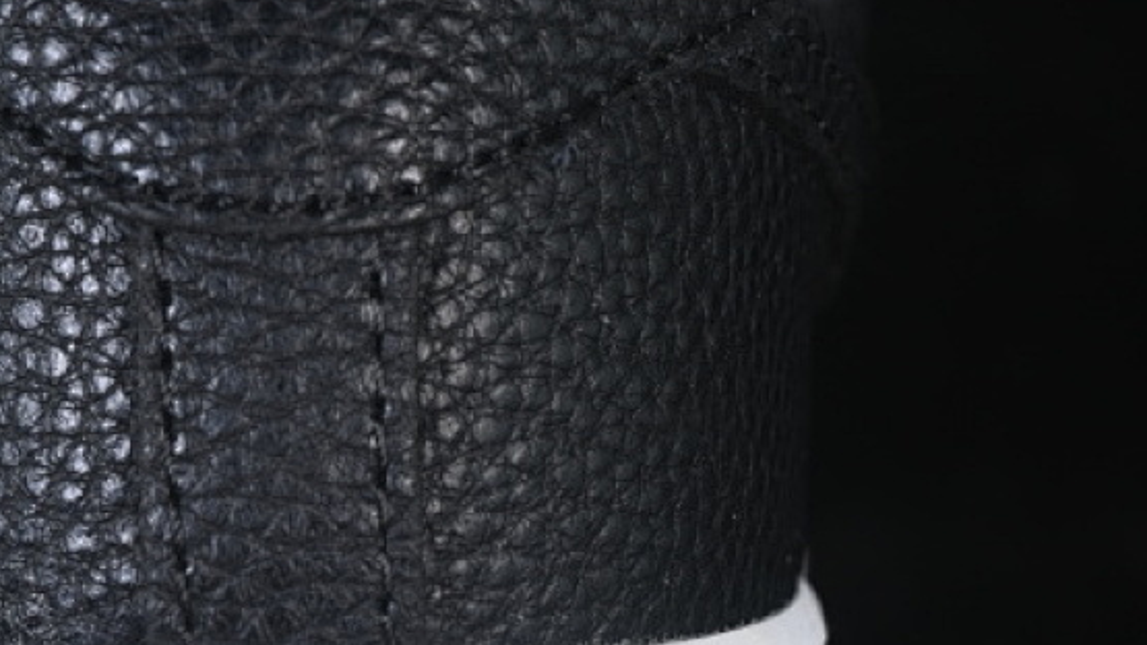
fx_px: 4653
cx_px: 306
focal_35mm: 153
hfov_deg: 14.0
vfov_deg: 7.9
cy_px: 349
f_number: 6.3
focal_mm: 50
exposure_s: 1/50
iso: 160
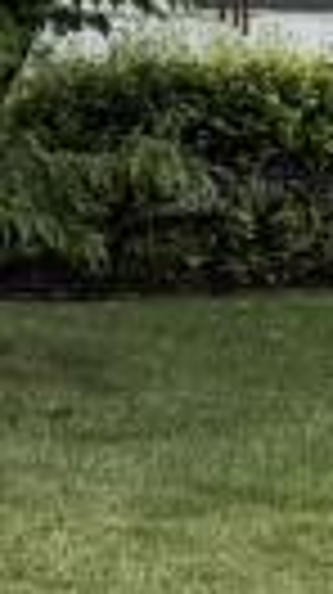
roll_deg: -0.3
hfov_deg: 5.5
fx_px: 2990
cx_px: -1012
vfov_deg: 11.2
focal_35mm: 190
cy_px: -4
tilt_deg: +2.2
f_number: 1.78
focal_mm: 6.76
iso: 100
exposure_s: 1/2000
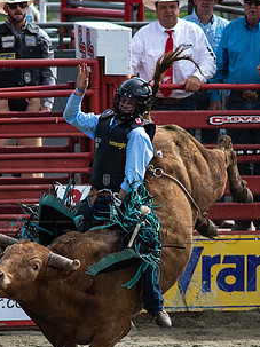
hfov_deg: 1.6
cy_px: 240
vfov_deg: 2.1
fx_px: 9601
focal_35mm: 958
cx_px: 125
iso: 800
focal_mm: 300
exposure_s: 1/6400
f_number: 4
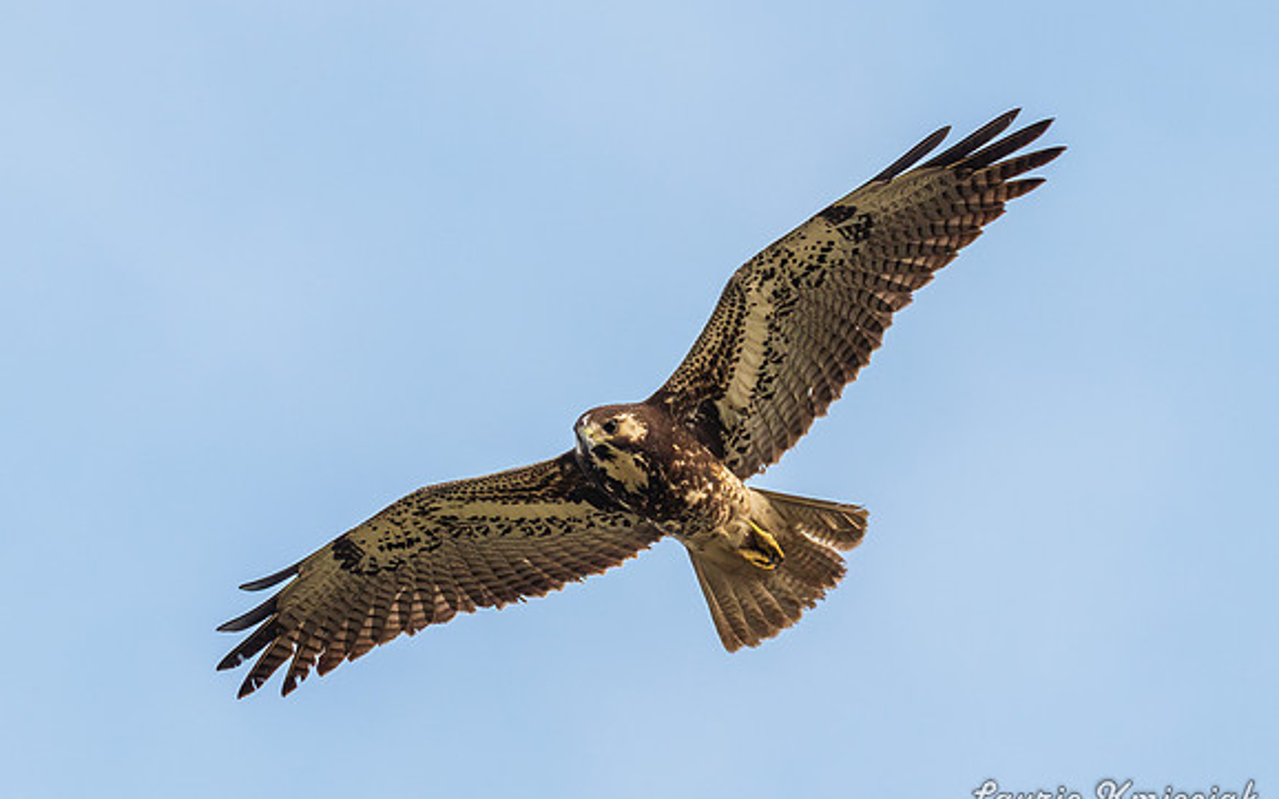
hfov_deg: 2.3
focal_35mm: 910
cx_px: 525
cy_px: 483
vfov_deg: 1.4
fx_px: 31714
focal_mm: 500
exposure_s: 1/1600
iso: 900
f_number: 11
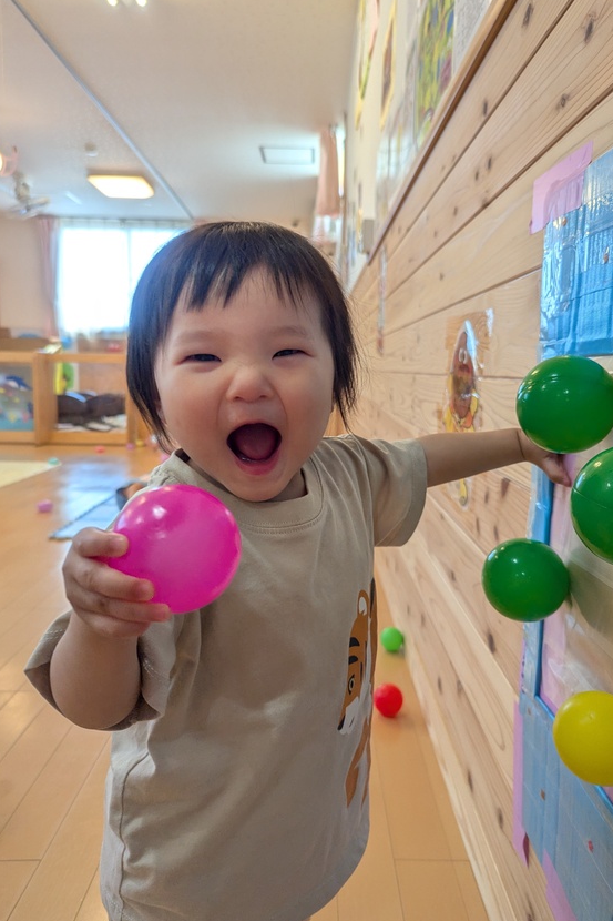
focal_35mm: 26
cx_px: 319
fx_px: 664
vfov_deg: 69.4
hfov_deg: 49.5
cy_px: 458
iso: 97
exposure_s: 1/120
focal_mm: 6.81
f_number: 1.85
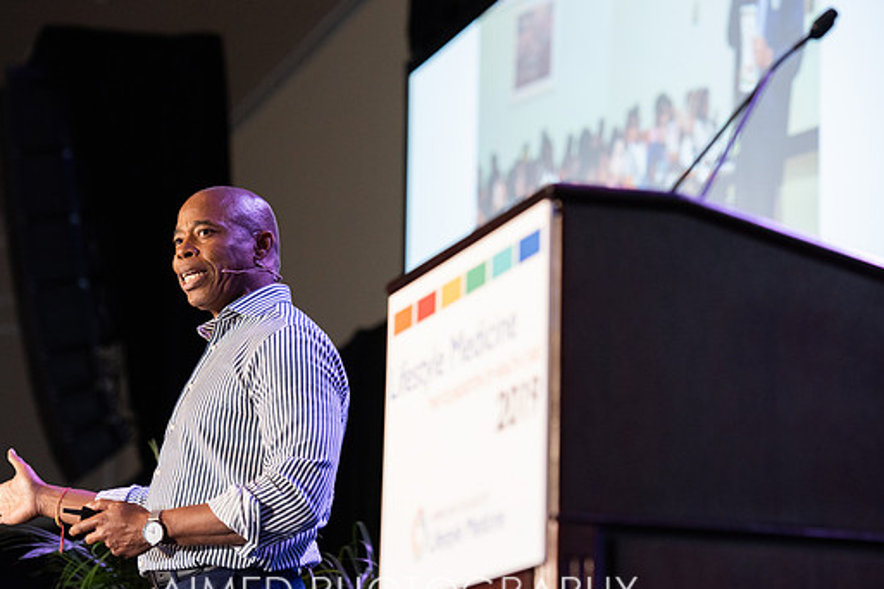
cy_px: 292
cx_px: 400
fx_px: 3388
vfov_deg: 9.9
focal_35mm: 138
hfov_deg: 14.9
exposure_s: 1/200
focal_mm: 122
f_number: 4.5
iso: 1250
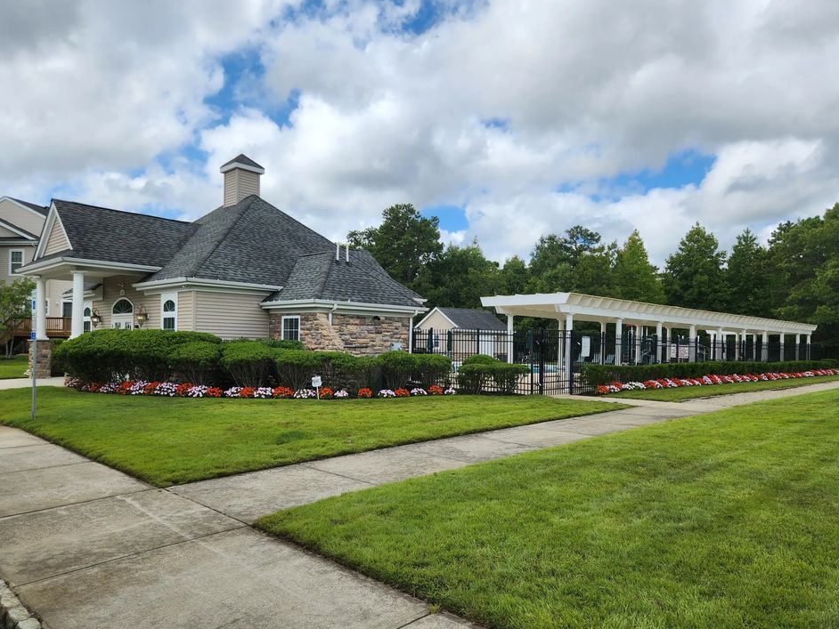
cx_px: 412
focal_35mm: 25
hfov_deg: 69.4
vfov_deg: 54.9
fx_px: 606
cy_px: 330
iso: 20
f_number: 1.8
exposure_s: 1/1978
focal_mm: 5.4
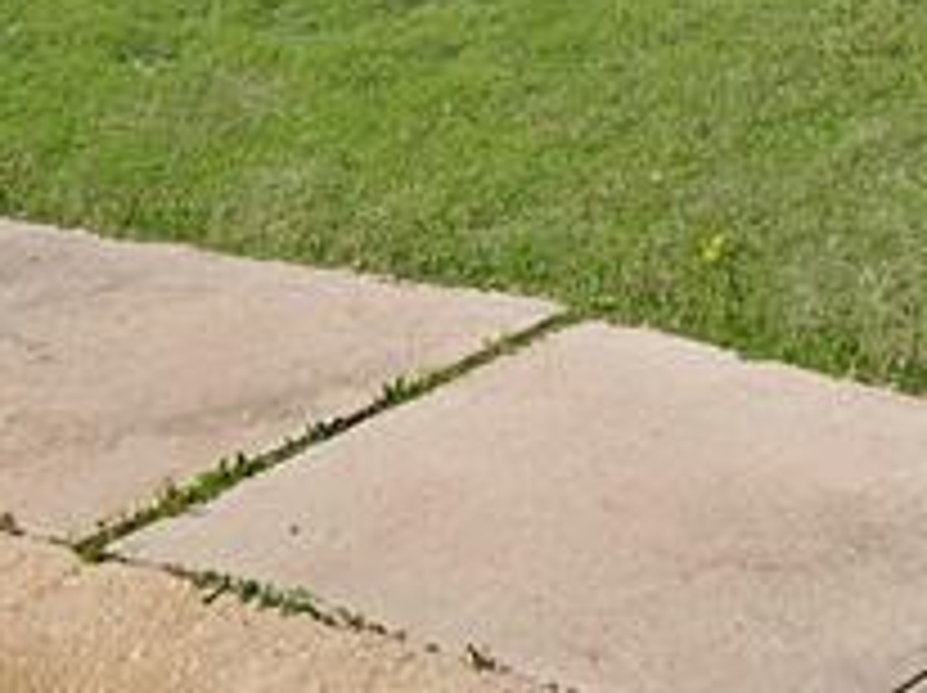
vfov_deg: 11.7
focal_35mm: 115
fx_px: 3076
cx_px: 603
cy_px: -650
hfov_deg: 17.1
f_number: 9
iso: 640
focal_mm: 24
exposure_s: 1/400
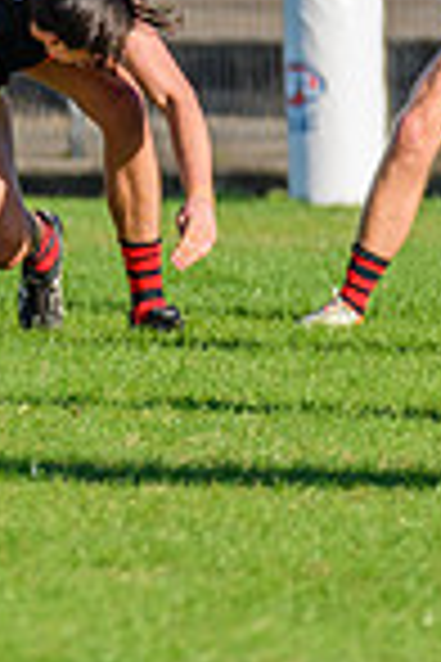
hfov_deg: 0.9
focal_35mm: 1599
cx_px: -404
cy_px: 8
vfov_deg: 1.3
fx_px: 29379
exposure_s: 1/2000
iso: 800
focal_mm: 350
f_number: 8
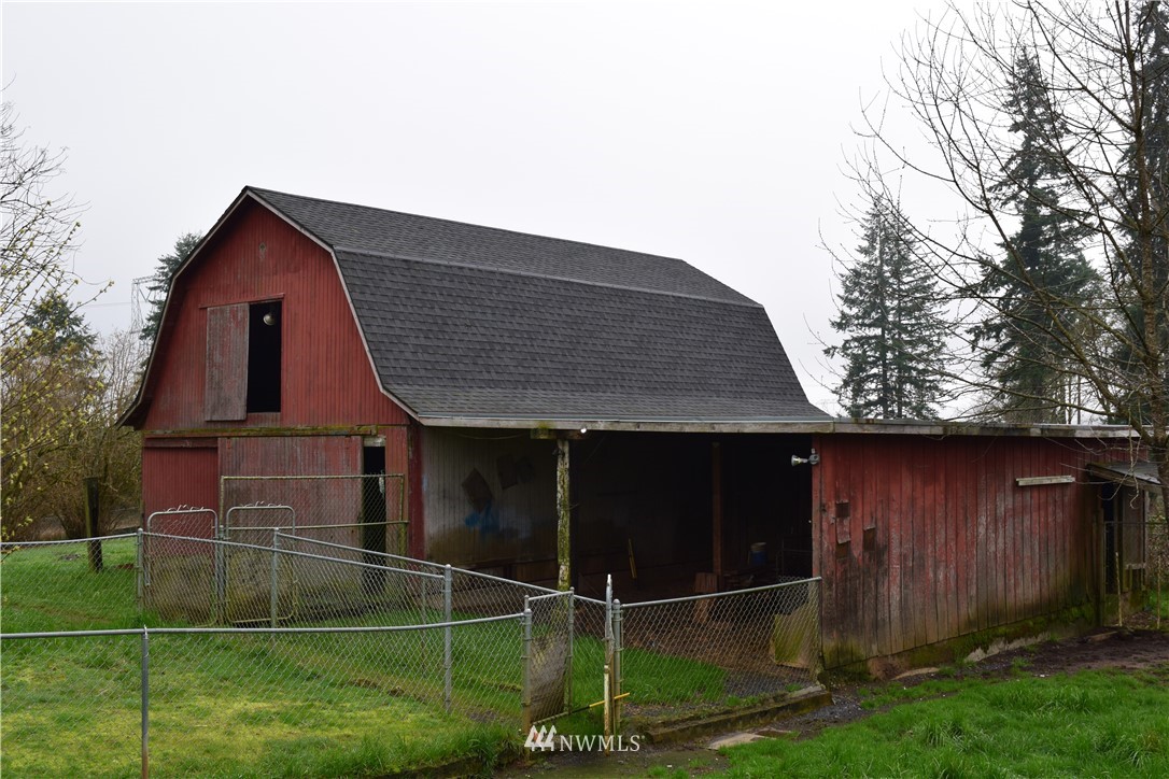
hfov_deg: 47.9
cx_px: 584
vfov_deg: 33.0
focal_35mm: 40
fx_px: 1315
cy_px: 390
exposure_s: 1/250
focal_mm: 27
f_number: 10
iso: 400
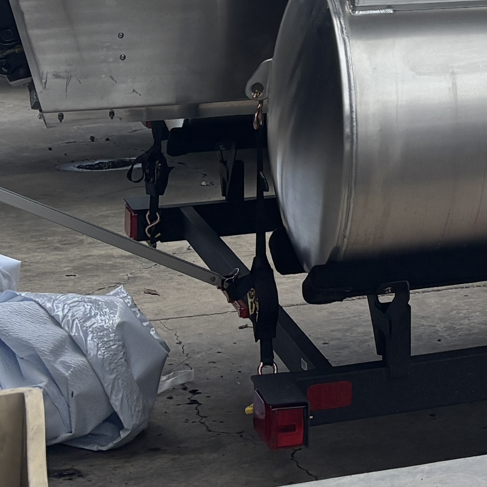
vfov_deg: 15.1
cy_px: -191
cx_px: 741
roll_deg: +0.5
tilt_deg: +0.2
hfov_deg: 14.8
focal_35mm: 109
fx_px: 1735
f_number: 1.6
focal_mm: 5.96
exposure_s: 1/3534
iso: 50
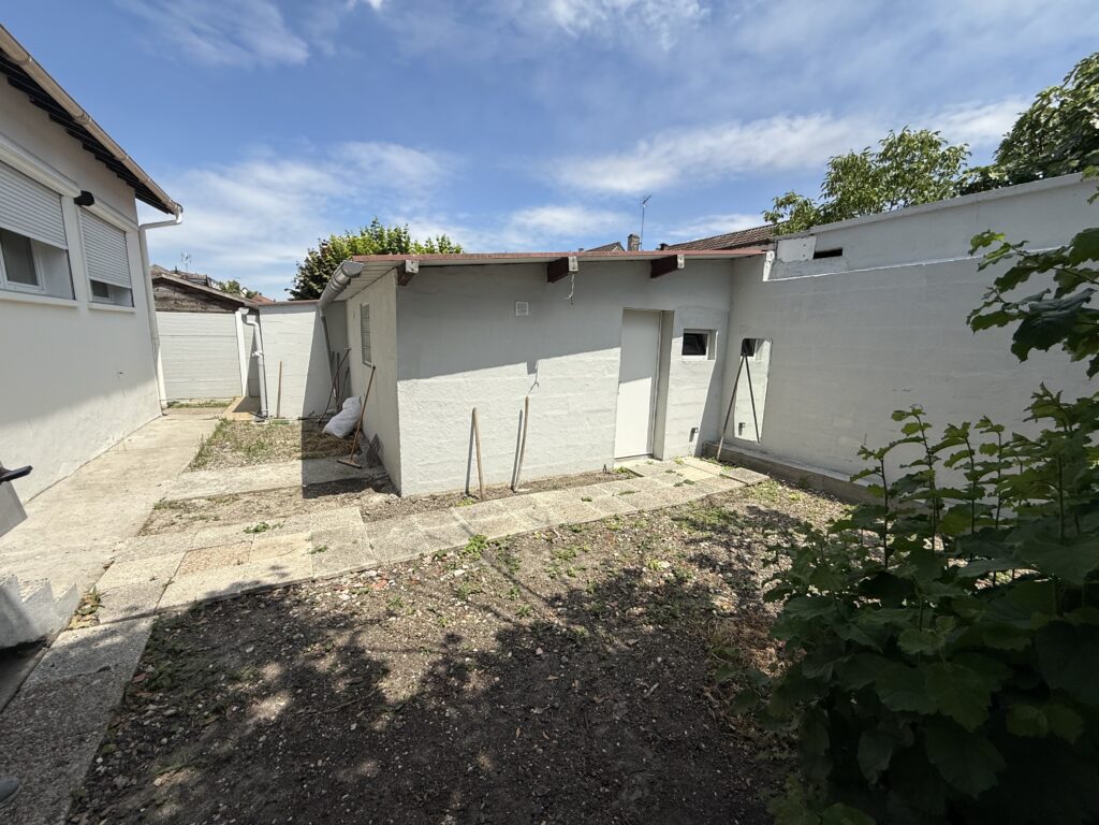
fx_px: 444
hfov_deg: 102.1
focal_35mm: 14
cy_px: 412
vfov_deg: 85.7
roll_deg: -1.8
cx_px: 550
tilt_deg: -8.8
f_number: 2.2
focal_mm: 2.22
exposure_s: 1/2717
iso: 50
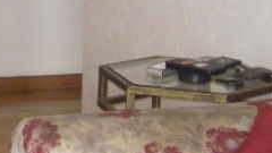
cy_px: -29
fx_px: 938
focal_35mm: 130
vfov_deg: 9.2
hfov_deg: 14.5
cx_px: -215
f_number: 2.7
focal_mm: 5
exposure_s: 1/80
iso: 320
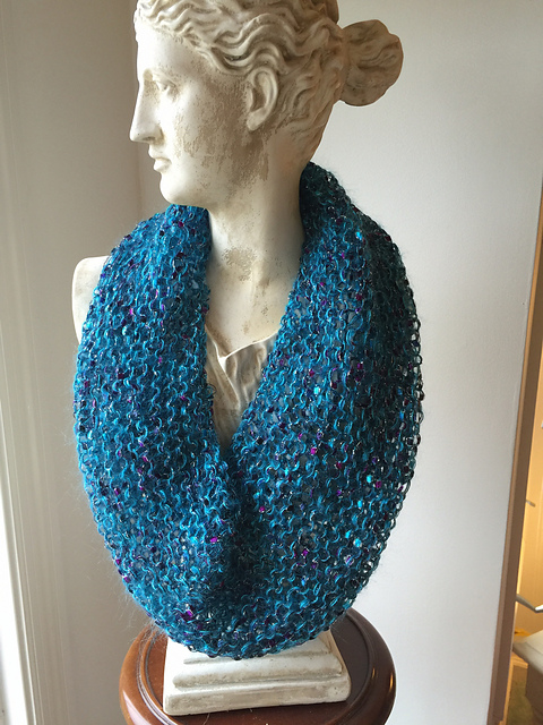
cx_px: 272
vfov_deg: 61.7
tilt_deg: -13.1
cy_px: 362
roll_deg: +1.2
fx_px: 607
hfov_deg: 48.2
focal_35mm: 29
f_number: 2.2
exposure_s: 1/15
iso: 40
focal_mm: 4.15
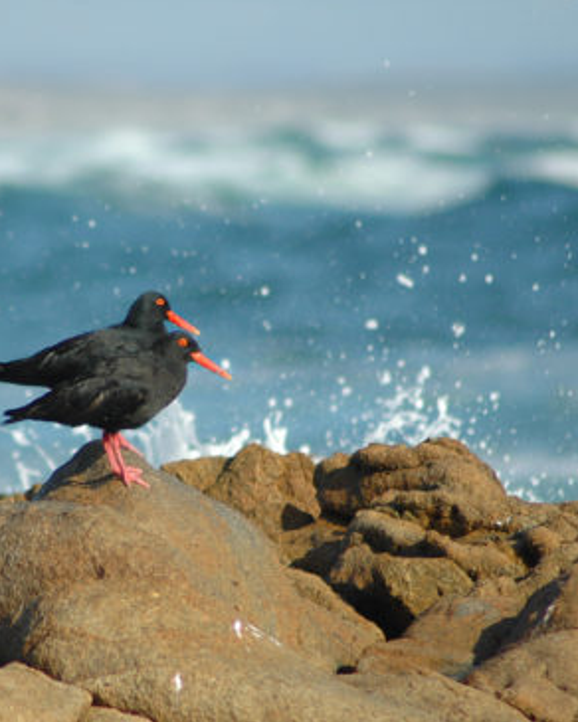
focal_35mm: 651
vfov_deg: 3.0
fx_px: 13920
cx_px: 138
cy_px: 390
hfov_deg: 2.4
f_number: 5.6
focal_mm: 270
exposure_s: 1/1000
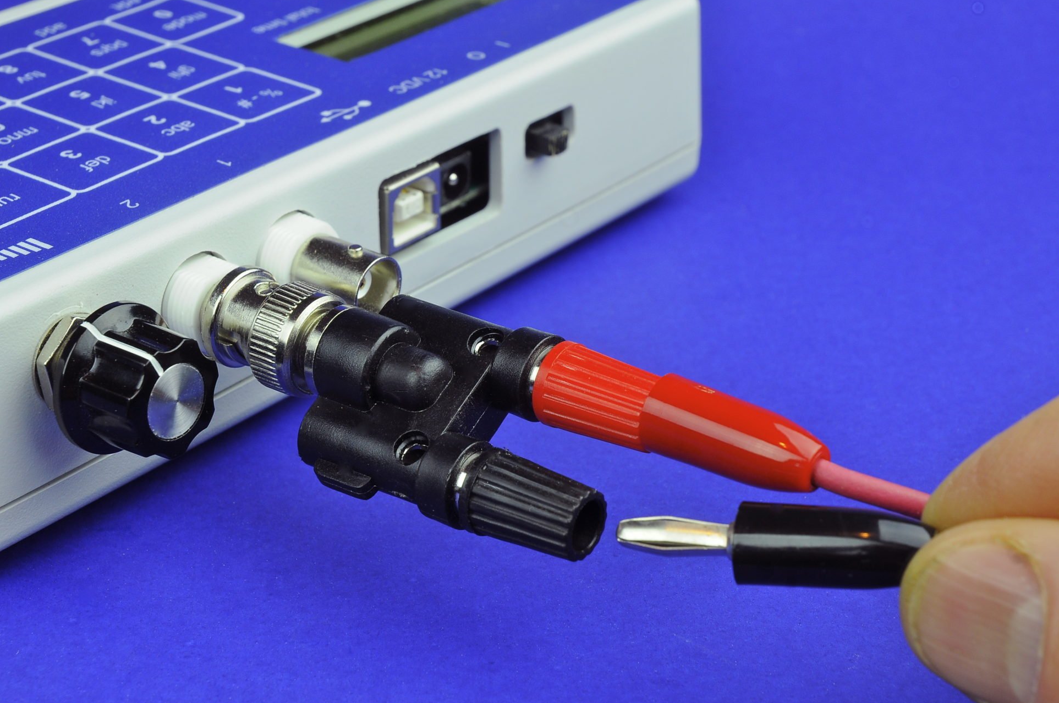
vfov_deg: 16.4
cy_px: 367
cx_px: 501
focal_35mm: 83
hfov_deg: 24.5
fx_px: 2438
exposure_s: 1/8
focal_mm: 52
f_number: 13
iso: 200
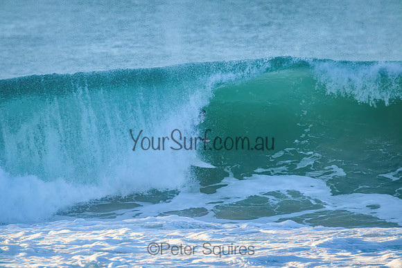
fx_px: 8935
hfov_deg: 2.6
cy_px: 134
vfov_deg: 1.7
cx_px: 201
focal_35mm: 800
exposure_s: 1/1600
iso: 4500
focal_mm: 800
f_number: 11
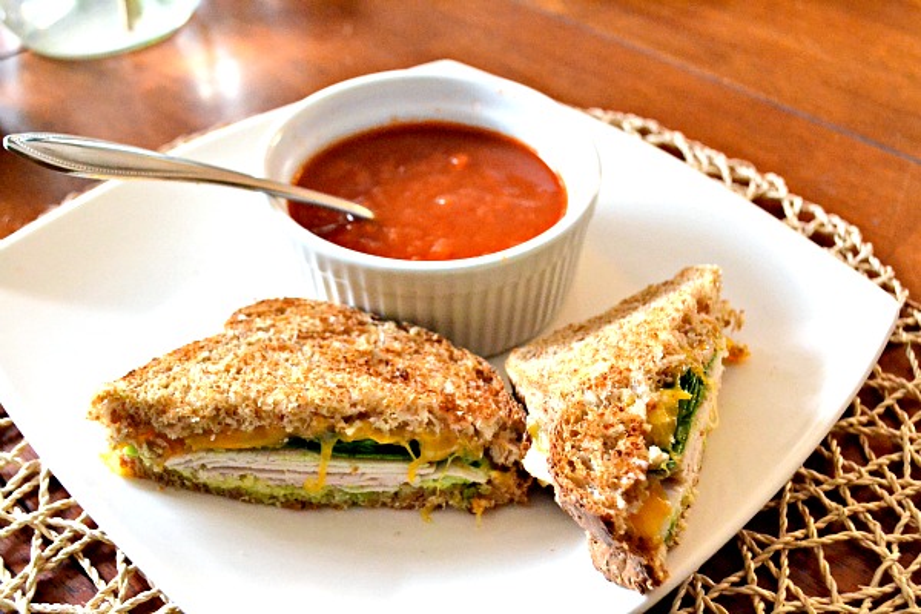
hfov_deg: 49.6
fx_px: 998
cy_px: 307
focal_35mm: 39
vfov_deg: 34.2
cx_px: 460
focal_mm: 26
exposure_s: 1/40
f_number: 4.2
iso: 3200
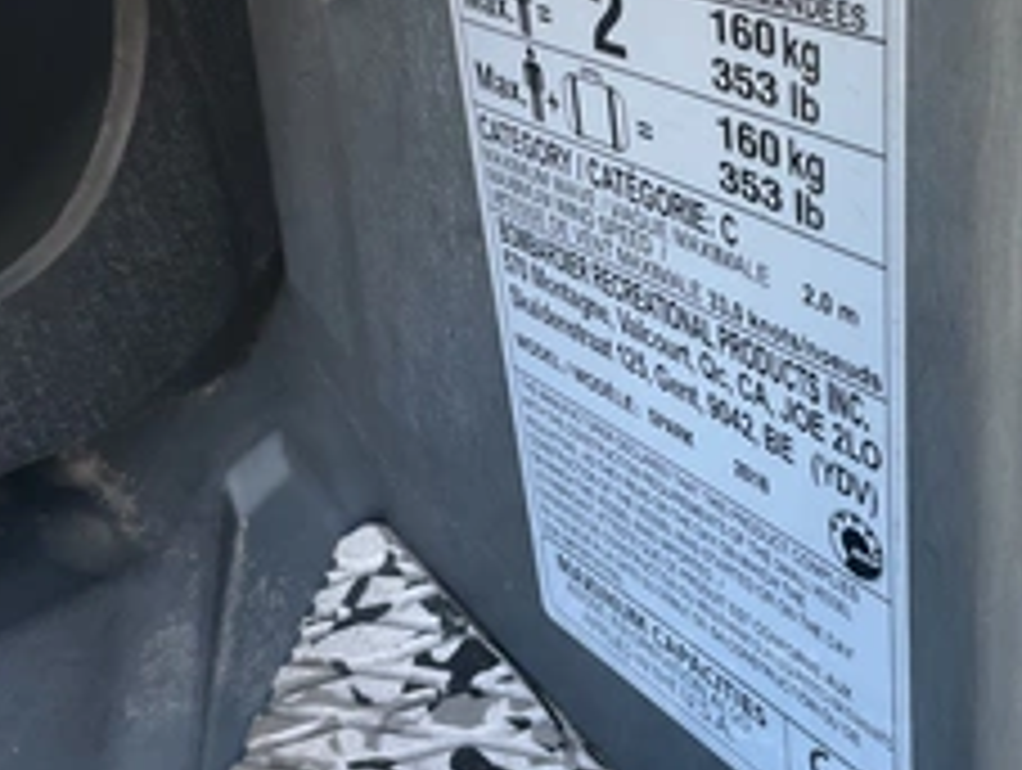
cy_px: 387
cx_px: 576
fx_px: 1508
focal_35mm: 51
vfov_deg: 28.6
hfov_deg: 37.4
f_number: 1.8
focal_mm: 3
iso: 32
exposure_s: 1/122
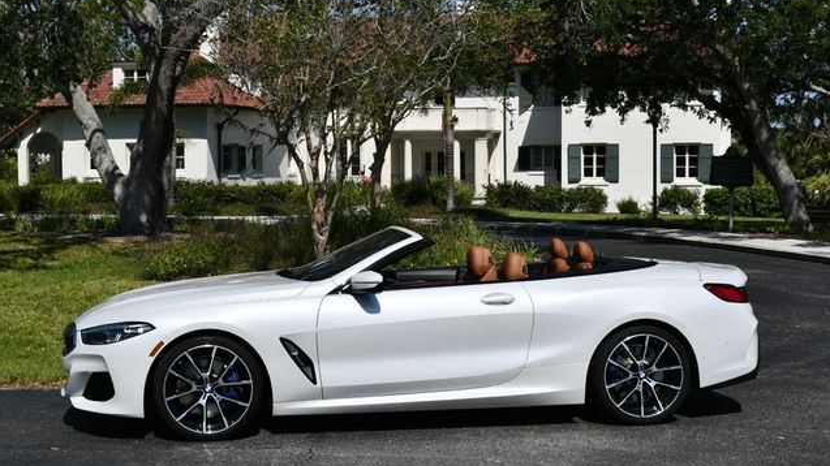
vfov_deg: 20.4
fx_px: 1298
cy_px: 219
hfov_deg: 35.5
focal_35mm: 59
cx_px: 416
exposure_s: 1/400
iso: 100
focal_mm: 28
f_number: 10
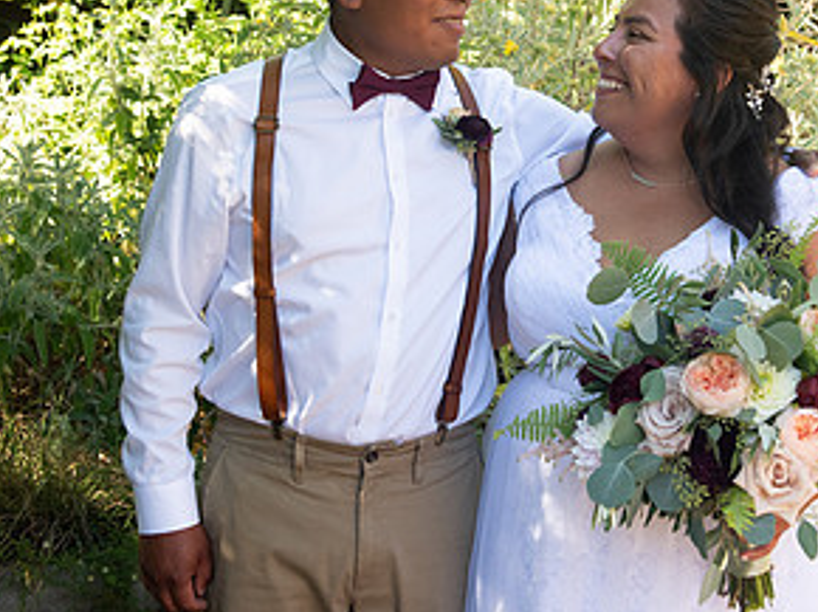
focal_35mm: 77
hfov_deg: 25.3
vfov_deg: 19.0
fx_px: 1818
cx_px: 527
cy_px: 173
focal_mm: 40
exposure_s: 1/400
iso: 640
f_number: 4.5
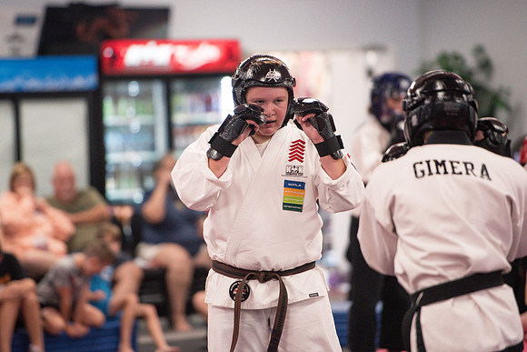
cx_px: 228
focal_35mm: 227
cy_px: 152
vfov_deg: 6.1
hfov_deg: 9.1
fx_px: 3320
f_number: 2.8
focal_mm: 200
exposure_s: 1/400
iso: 1600
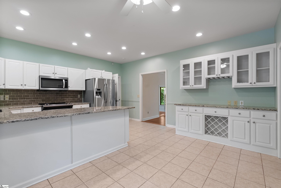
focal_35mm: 16
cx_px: 140
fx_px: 125
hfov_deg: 96.7
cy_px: 94
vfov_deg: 73.8
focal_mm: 16
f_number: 8
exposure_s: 1/6
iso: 250
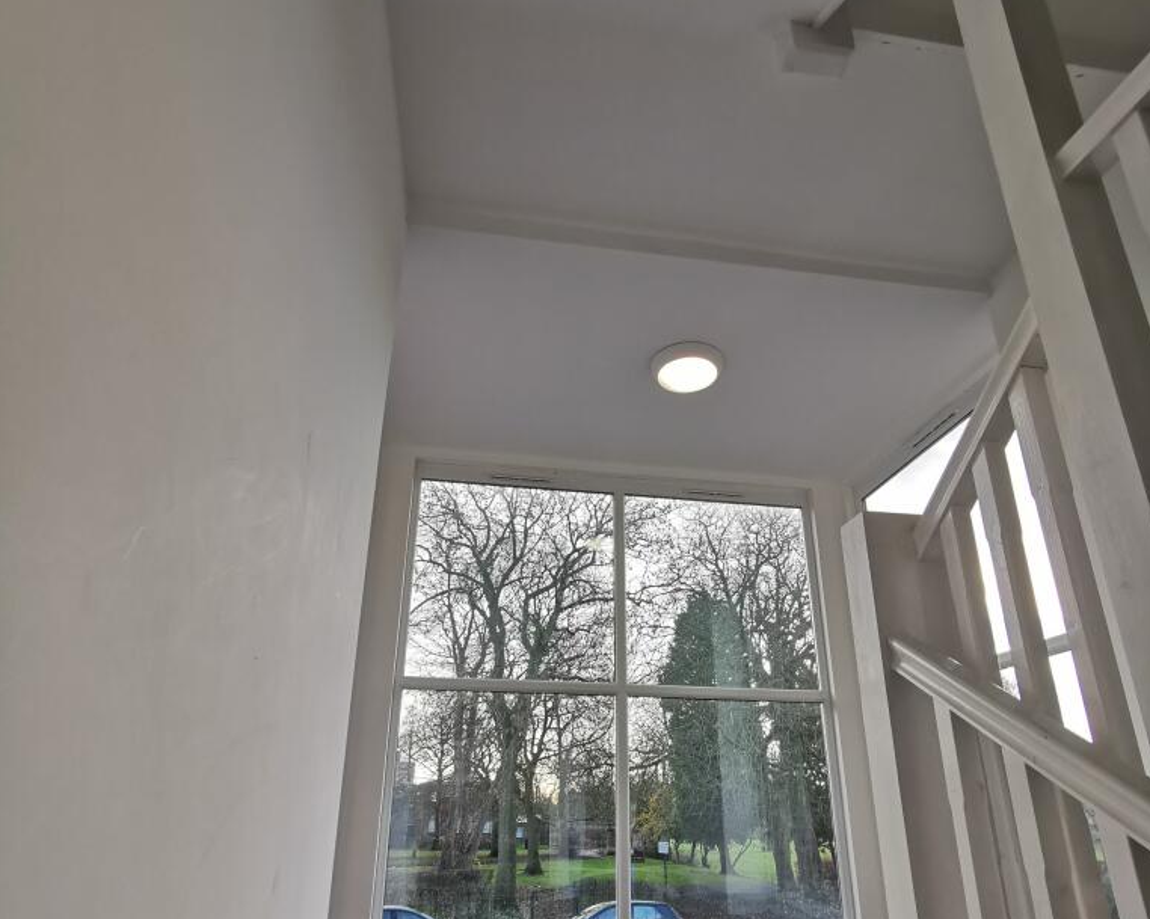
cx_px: 577
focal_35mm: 21
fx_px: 714
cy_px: 563
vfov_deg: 64.7
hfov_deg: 77.7
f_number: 2.2
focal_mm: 2.35
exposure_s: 1/100
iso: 80
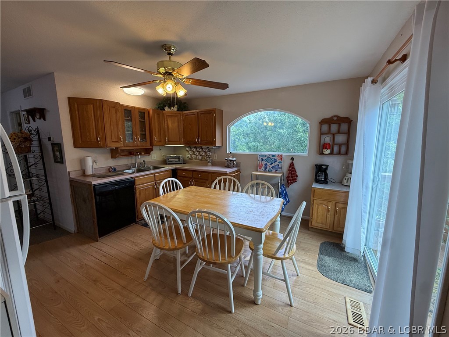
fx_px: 182
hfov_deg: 102.1
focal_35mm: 14
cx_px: 224
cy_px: 168
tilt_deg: -8.3
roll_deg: +0.1
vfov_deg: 85.7
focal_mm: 2.22
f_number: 2.2
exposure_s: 1/120
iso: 125
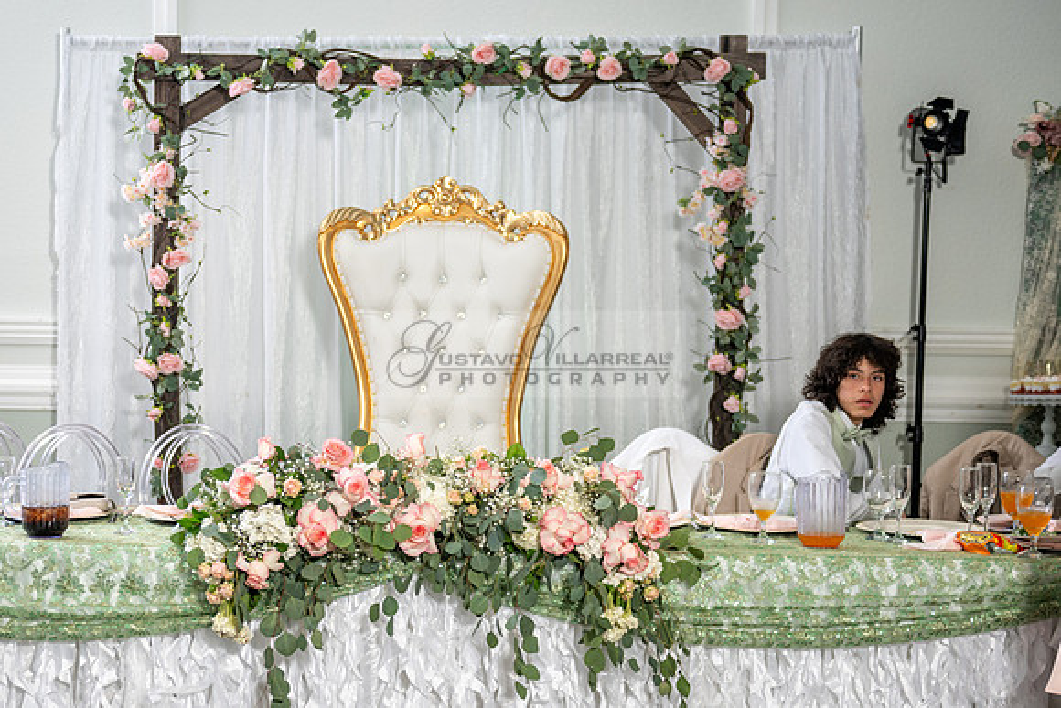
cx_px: 344
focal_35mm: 62
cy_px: 448
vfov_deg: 22.0
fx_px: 1815
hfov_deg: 32.3
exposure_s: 1/160
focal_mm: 44
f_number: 2.8
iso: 200
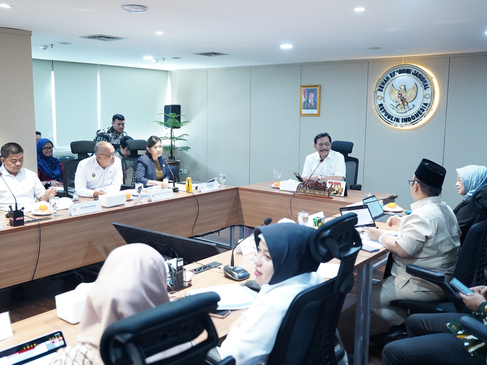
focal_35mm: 35
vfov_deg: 40.7
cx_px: 235
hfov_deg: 52.6
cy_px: 184
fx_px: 492
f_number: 4
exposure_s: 1/125
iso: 5000
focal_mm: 32
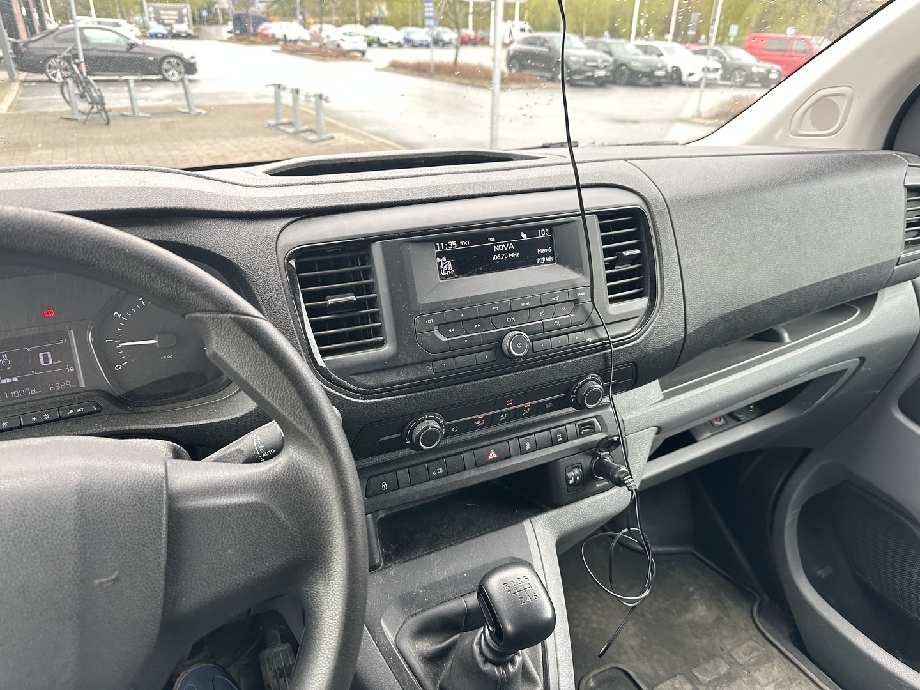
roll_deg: -0.5
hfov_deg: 71.6
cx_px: 460
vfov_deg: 56.8
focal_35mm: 24
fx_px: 638
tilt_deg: -25.9
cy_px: 345
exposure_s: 1/88
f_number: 1.78
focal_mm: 6.86
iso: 250
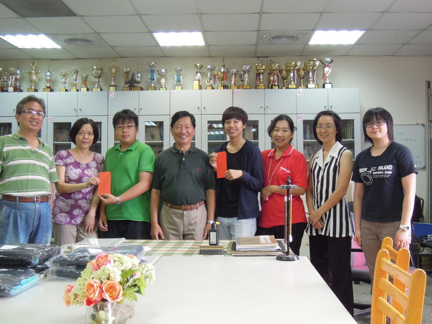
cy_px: 162
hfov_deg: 46.8
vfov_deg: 36.0
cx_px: 216
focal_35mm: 40
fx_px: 499
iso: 400
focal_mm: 7.2
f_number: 3.3
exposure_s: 1/50
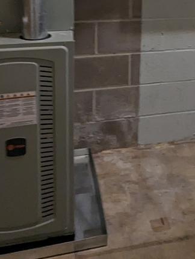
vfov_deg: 30.5
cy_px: -19
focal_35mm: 57
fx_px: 427
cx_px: 199
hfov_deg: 24.4
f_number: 2.2
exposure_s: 1/27.8
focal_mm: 2.35
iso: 208
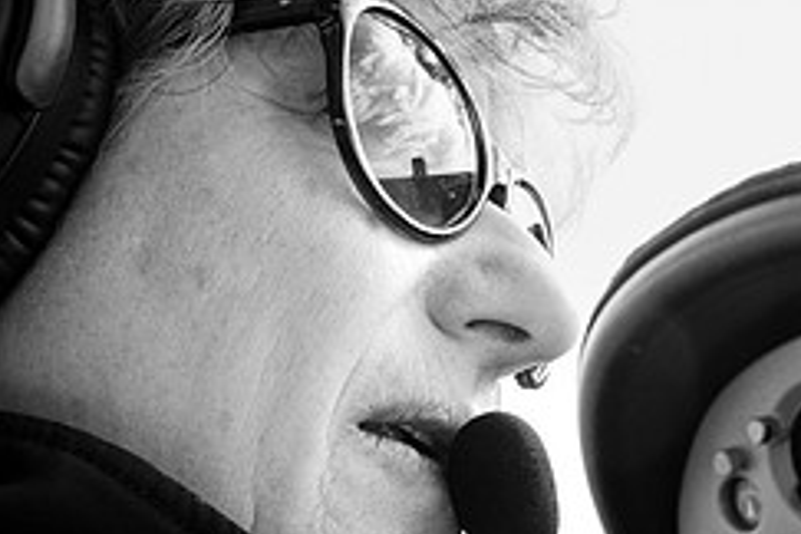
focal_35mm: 86
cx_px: 689
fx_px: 1913
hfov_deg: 23.2
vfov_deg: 15.9
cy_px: 302
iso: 1250
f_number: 8
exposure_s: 1/250
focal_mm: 24.3
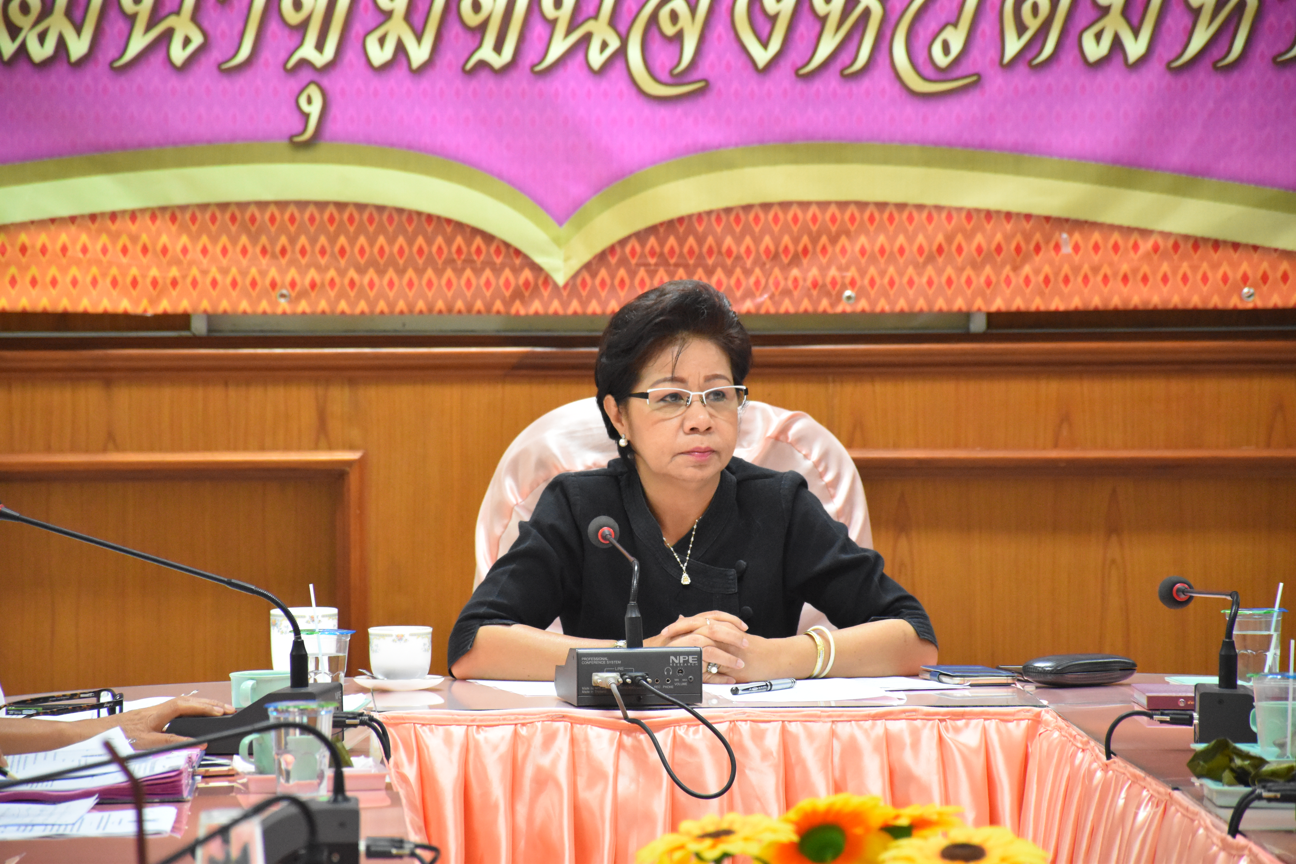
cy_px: 432
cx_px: 648
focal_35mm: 210
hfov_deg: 9.8
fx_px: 7559
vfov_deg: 6.5
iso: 4000
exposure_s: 1/125
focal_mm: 140
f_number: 5.6
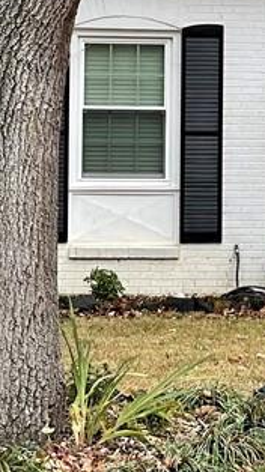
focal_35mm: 185
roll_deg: -1.3
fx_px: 2317
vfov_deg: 11.6
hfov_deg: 6.5
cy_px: 51
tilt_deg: +3.3
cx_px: 262
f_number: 2
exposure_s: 1/122
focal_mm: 6
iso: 50
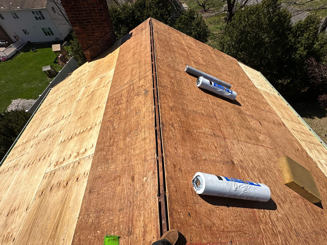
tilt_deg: -49.4
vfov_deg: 78.1
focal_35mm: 16
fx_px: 151
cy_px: 120
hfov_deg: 94.5
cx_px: 164
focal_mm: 2.22
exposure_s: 1/3731
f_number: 2.2
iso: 50
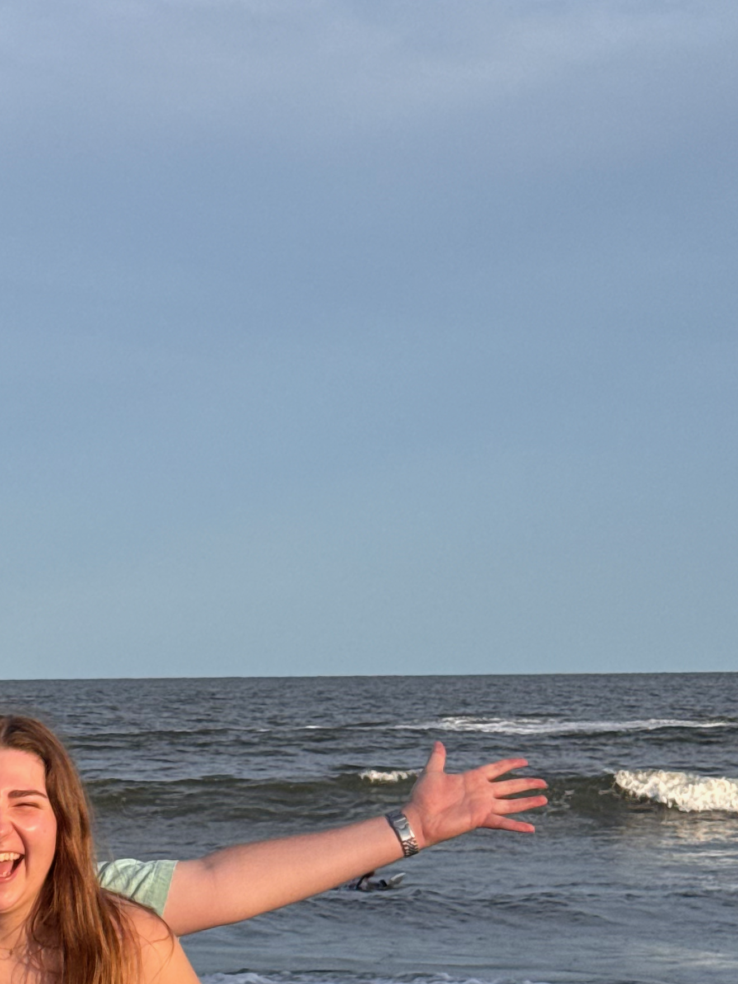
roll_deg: +0.3
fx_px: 3126
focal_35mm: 110
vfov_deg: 17.8
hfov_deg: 13.3
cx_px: -4
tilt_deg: -0.5
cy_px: 687
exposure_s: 1/3610
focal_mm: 6.76
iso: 64
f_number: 1.78
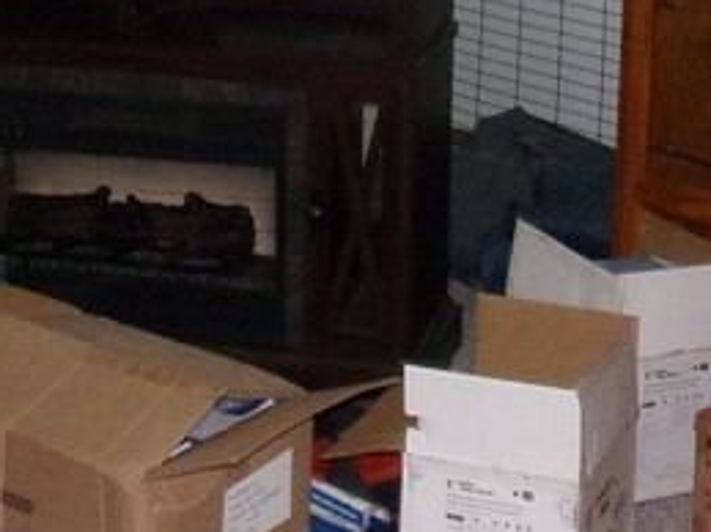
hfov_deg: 20.7
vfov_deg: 15.1
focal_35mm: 95
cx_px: 382
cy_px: -74
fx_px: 1950
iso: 320
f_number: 3.3
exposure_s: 1/34
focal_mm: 4.3
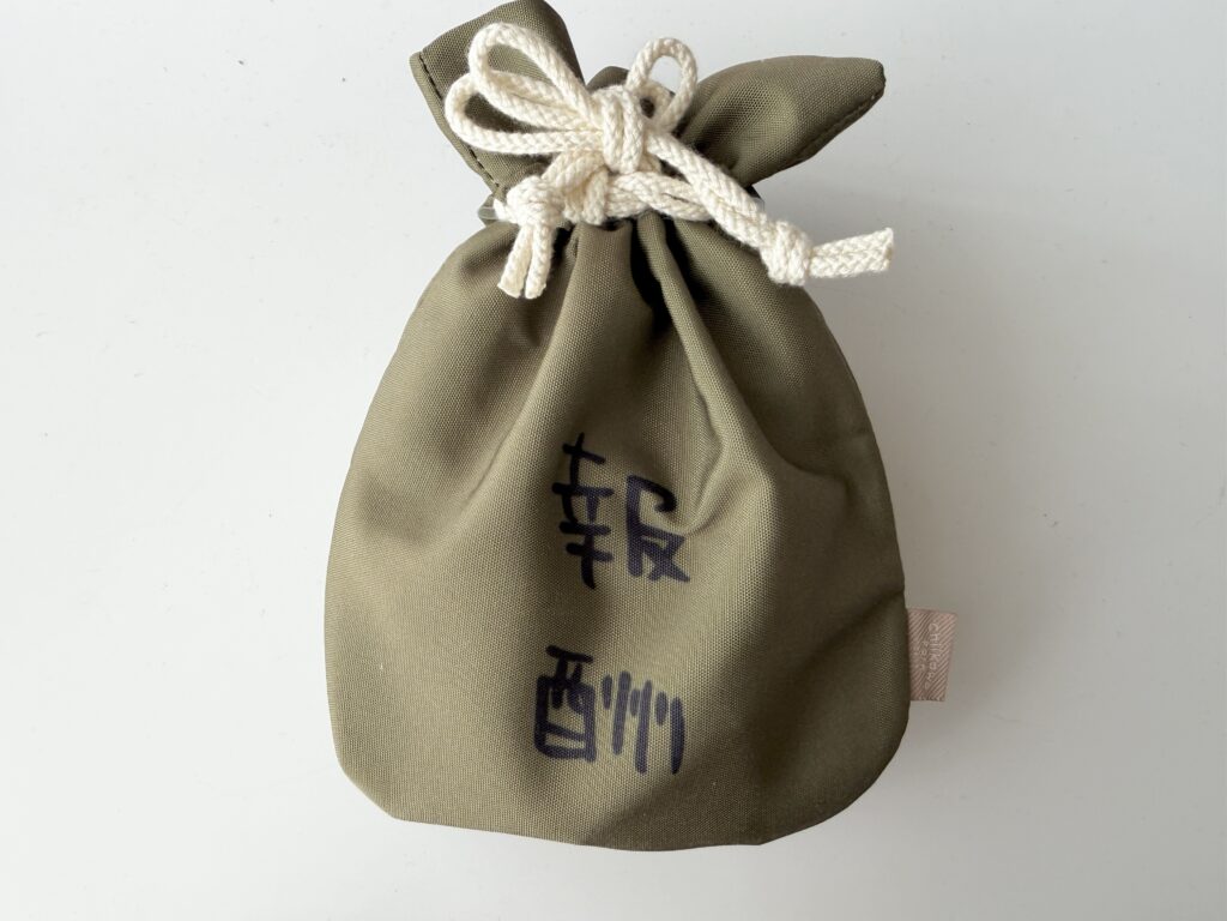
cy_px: 460
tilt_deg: -79.4
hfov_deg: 71.6
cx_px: 614
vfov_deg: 56.8
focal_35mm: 24
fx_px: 851
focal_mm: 2.22
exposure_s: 1/121
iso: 80
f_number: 2.2
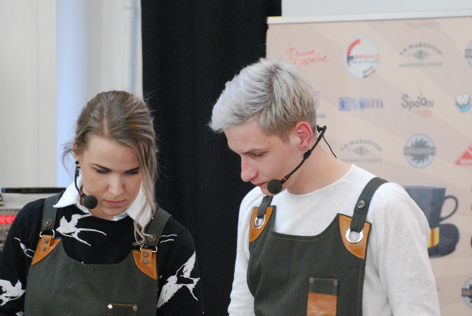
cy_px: 229
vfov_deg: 8.2
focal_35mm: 167
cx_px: 290
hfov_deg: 12.3
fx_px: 2192
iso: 1600
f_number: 5.3
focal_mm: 66
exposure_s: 1/30
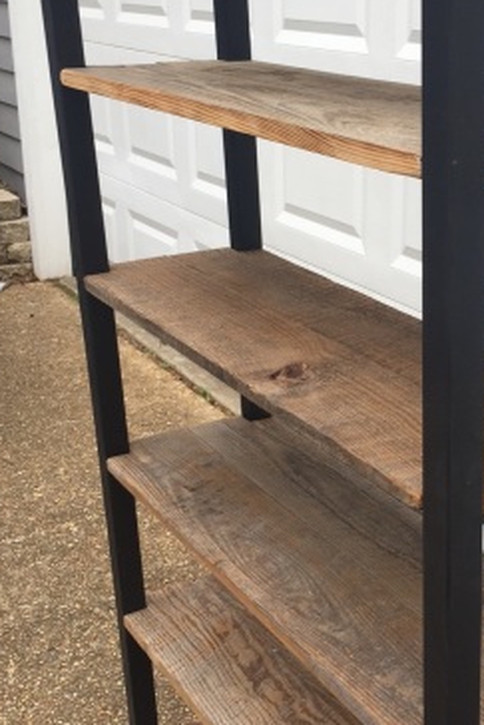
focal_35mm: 53
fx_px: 1068
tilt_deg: -18.7
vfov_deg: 37.5
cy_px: 386
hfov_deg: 24.9
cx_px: 416
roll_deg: -2.7
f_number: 2.2
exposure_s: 1/146
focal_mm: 4.15
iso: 32
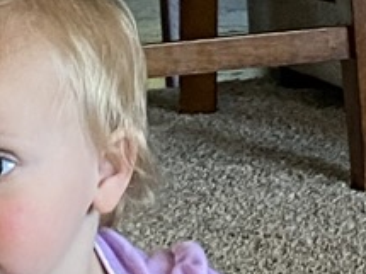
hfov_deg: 8.2
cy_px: -480
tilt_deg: +5.2
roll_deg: -1.2
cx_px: 320
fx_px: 2557
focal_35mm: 242
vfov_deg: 5.8
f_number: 1.8
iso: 160
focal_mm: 4.25
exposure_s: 1/60
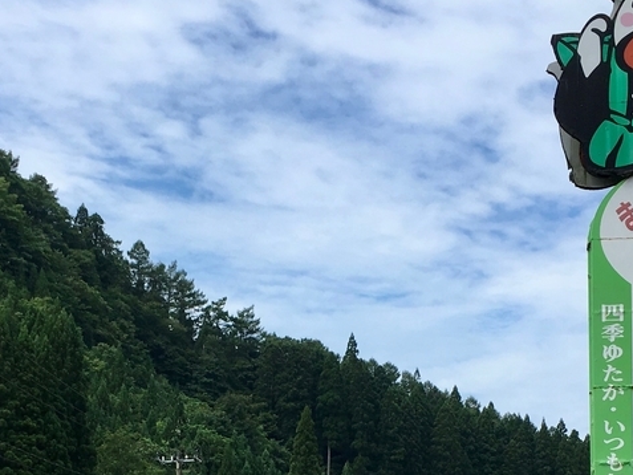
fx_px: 1335
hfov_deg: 26.7
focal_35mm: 73
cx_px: 284
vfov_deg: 19.5
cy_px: 486
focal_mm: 4.15
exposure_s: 1/1709
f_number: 2.2
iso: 25
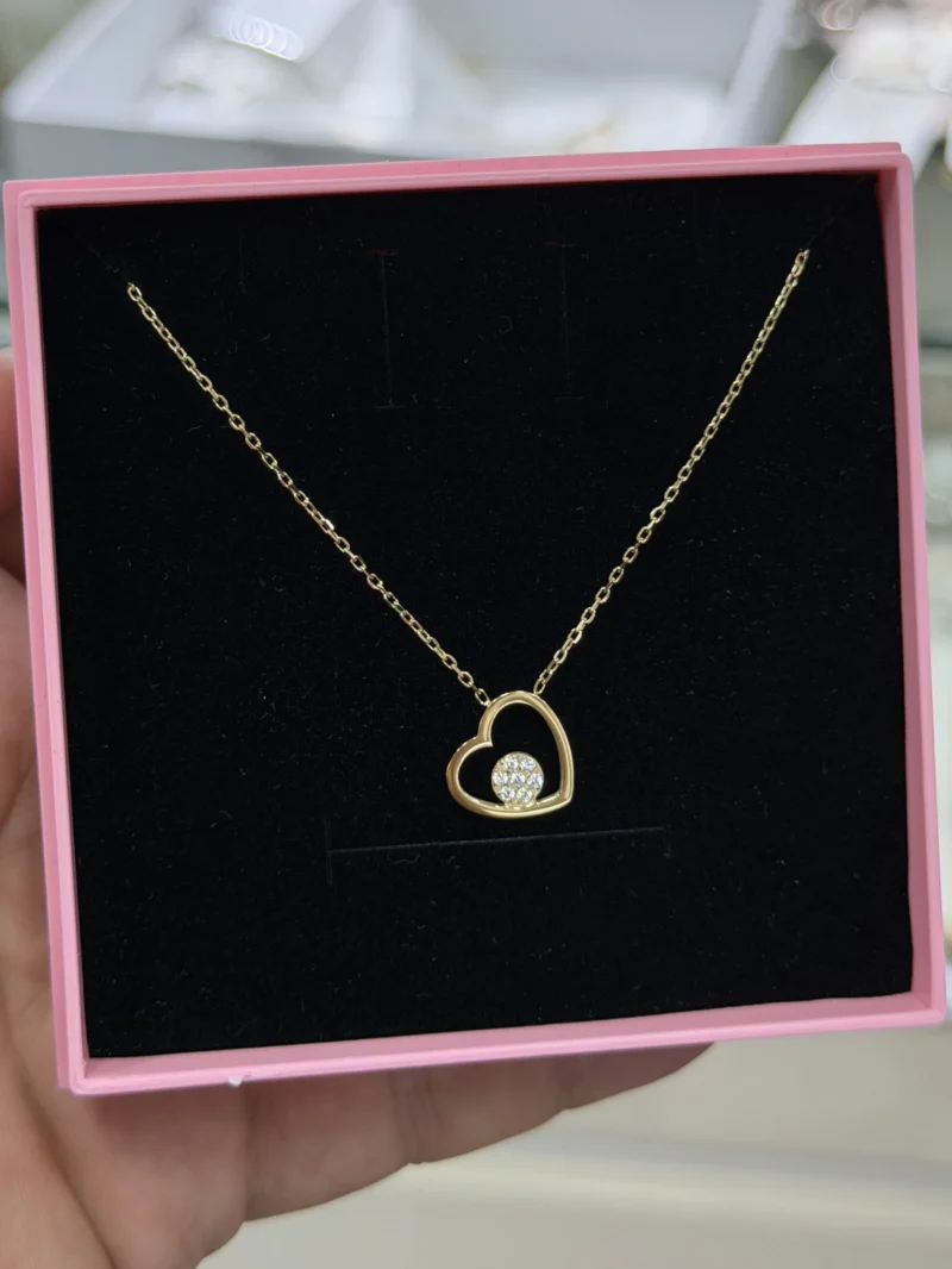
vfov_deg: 39.6
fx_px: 1759
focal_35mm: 48
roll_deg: +1.3
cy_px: 634
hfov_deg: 30.3
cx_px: 476
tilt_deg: -33.5
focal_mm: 6.76
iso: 80
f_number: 1.78
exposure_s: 1/469
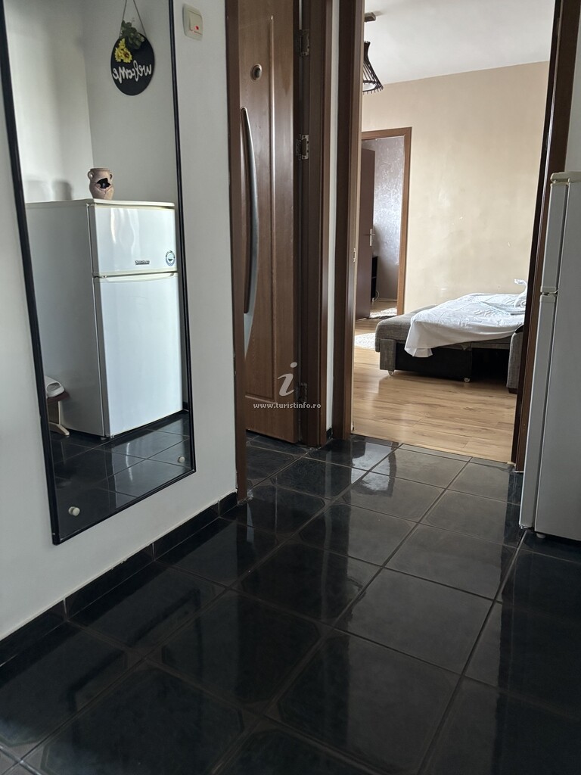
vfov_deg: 67.3
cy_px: 388
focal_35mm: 26
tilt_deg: -13.1
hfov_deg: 53.1
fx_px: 582
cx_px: 290
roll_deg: -0.5
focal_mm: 5.96
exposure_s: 1/40
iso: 640
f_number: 1.6
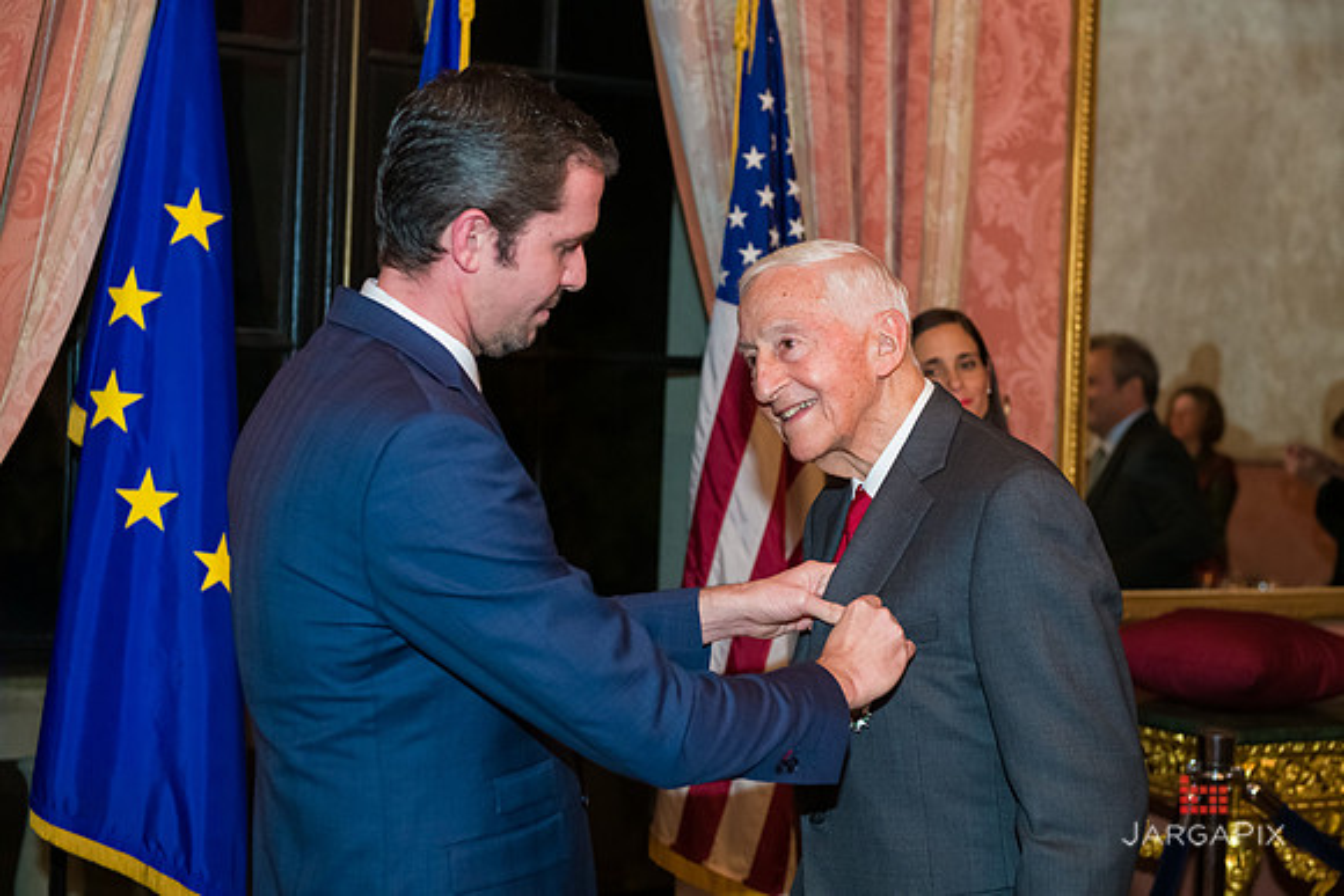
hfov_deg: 32.4
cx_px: 672
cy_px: 448
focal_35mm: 62
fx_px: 2315
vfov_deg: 21.9
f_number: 4
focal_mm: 62
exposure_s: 1/100
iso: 3200
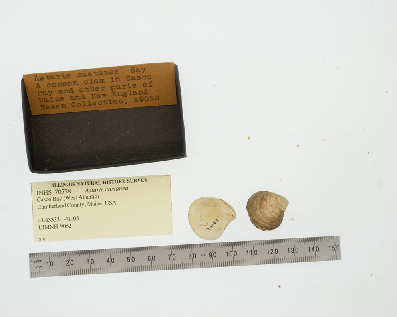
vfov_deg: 22.5
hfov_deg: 27.9
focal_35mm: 68
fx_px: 799
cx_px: 176
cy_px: 158
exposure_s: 1/6
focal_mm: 60
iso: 100
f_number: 32
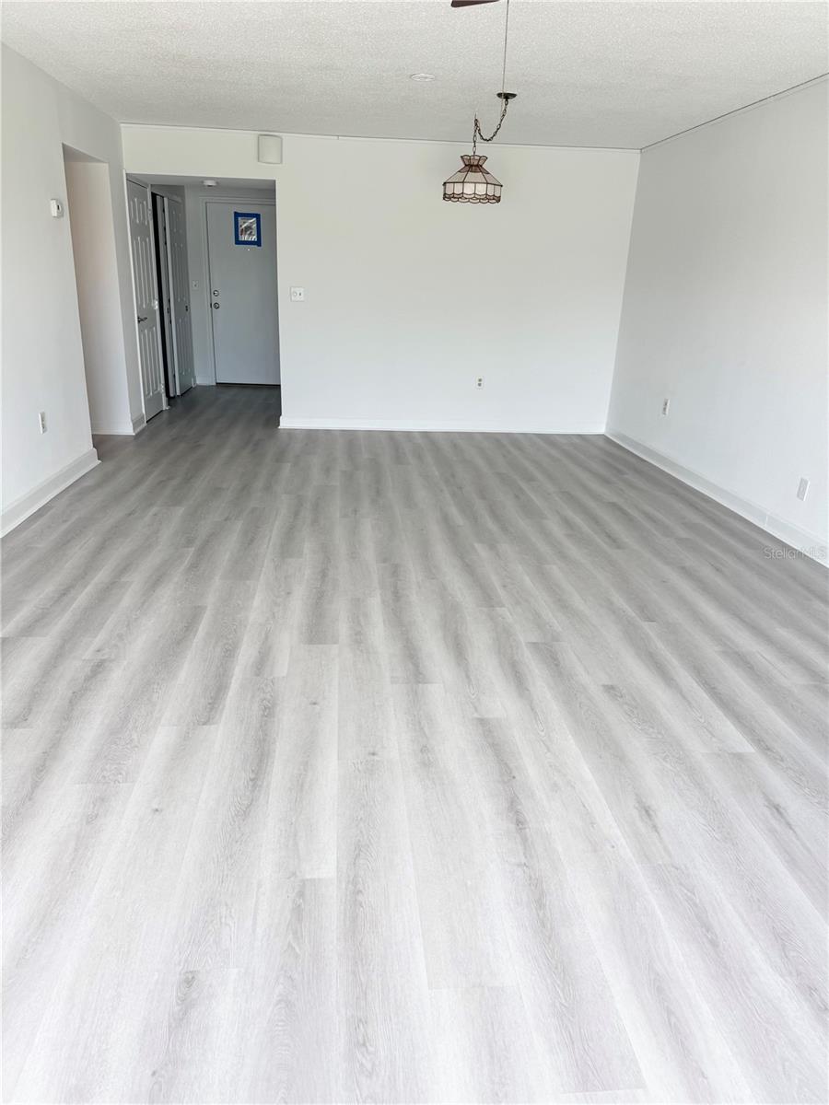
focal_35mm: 24
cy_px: 552
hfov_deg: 56.8
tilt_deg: -19.2
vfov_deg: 71.6
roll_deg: -1.3
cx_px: 414
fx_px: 766
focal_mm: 6.76
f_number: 1.78
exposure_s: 1/222
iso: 64
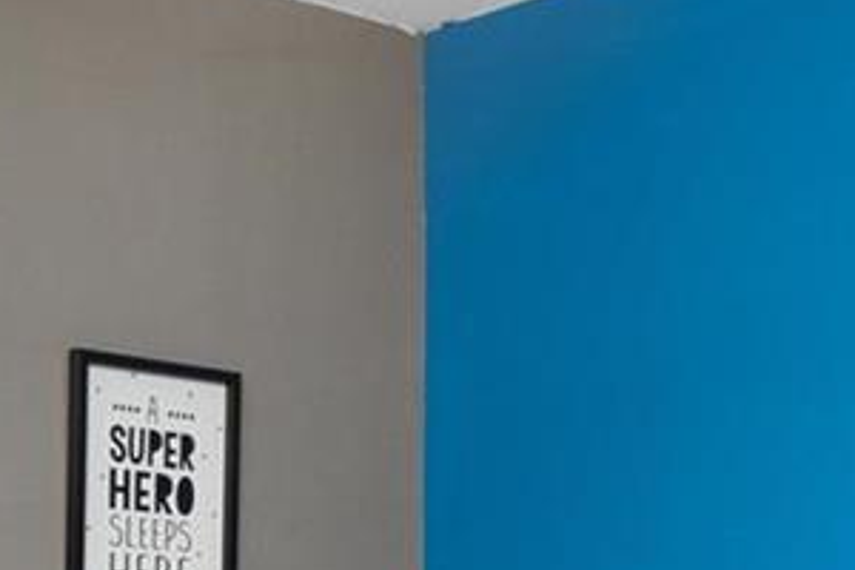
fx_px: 2280
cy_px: 761
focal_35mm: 96
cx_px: 382
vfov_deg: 13.7
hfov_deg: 21.2
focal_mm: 9
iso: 640
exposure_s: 1/1.67
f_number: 9
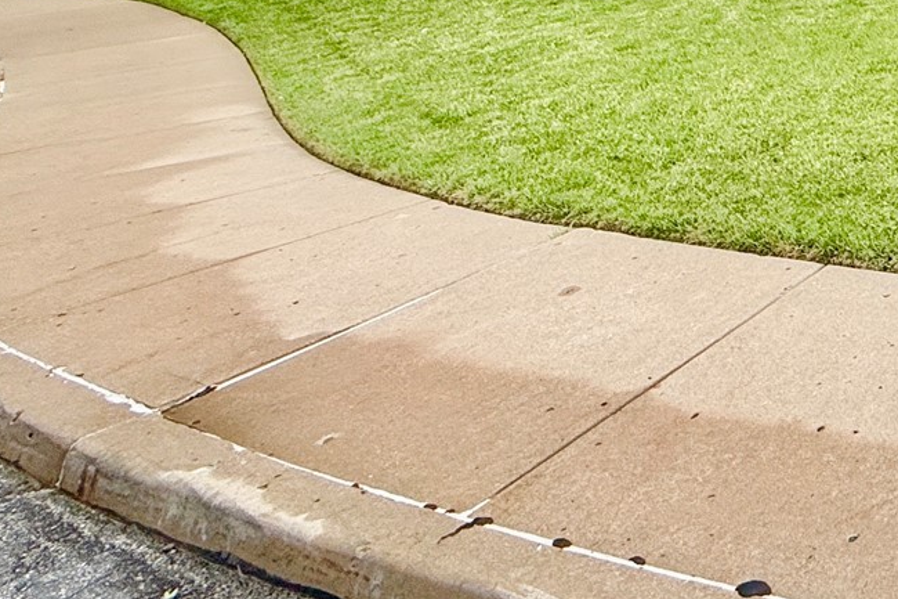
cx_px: 1212
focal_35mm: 43
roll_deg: +0.6
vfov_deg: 24.6
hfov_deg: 32.2
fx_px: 1072
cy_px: -284
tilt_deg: +6.6
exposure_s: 1/2976
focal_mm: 2.22
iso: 50
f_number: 2.2
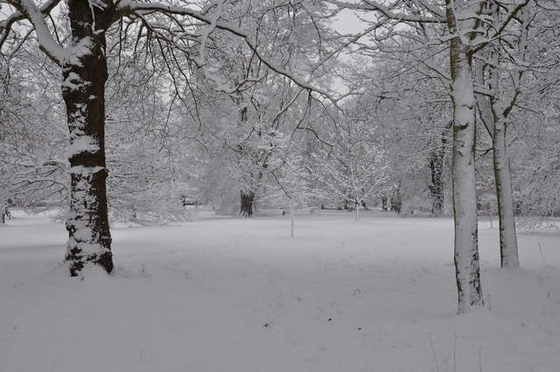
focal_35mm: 48
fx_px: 746
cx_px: 280
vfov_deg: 28.0
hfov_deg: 41.2
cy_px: 186
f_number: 10
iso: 640
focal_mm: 32
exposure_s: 1/400
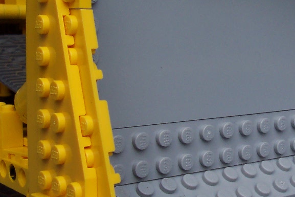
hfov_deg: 24.6
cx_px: 270
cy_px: 105
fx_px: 656
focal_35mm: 80
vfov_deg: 17.1
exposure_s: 1/125
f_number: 5.6
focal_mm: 5.6
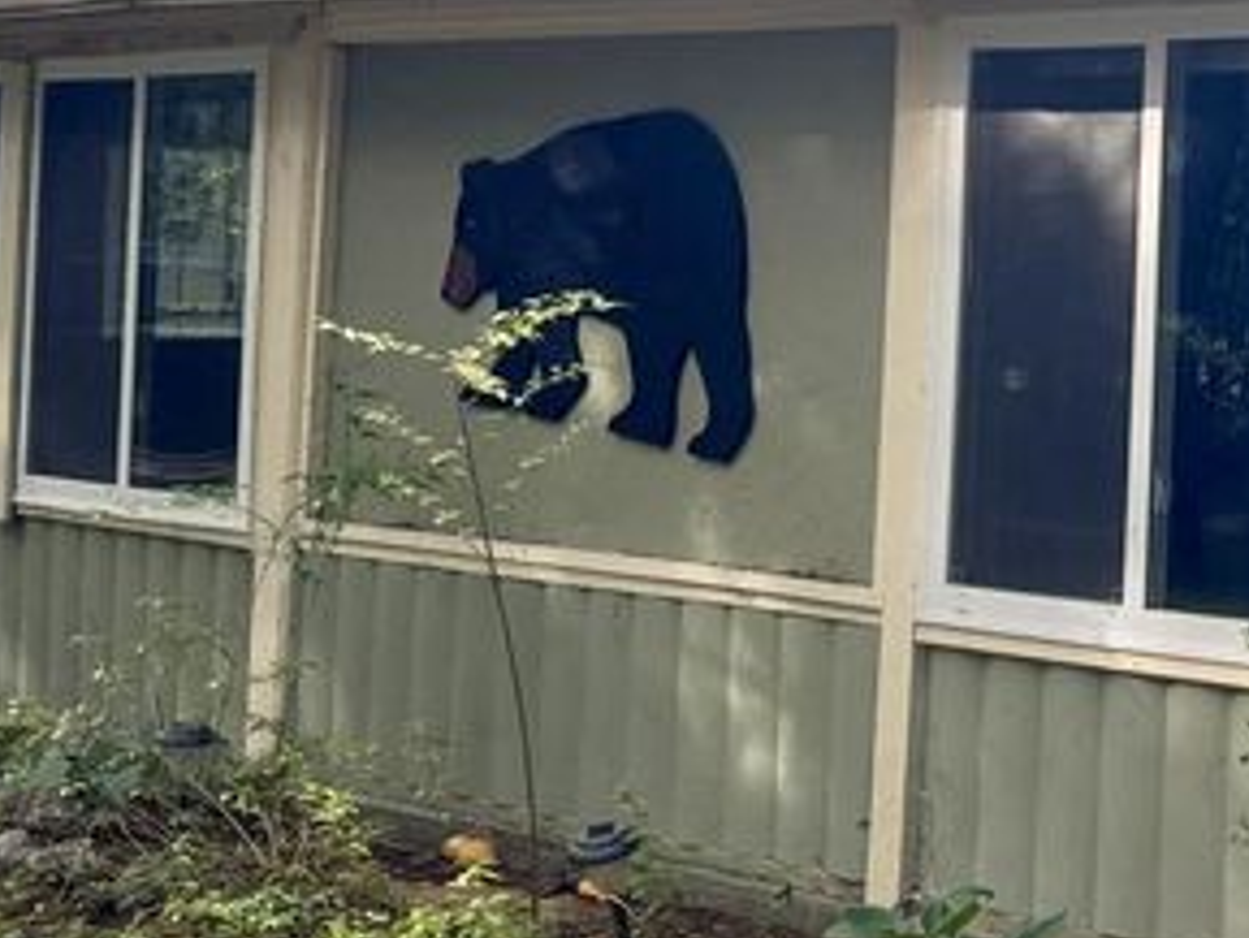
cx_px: 1547
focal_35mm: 85
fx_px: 3068
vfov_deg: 17.2
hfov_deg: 21.2
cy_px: 169
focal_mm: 6.76
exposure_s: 1/282
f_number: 1.78
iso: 80
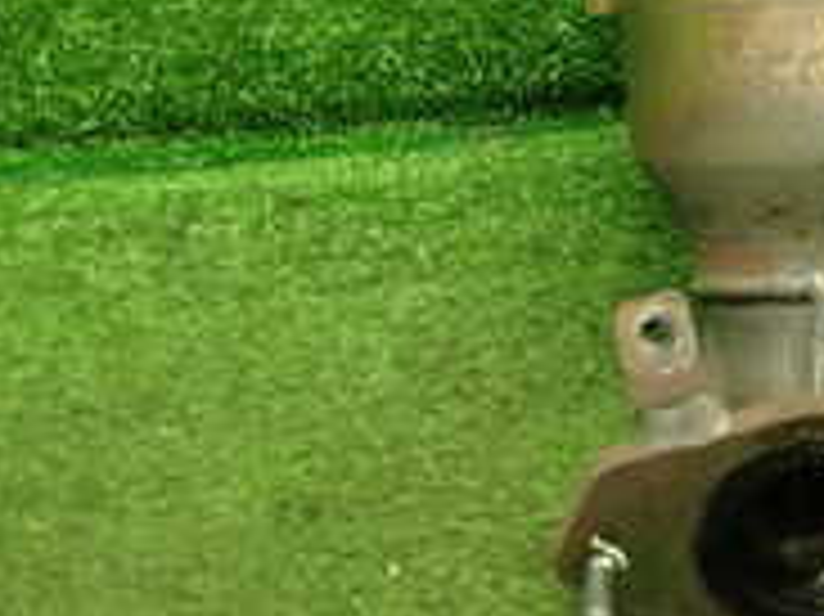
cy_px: -162
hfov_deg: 16.3
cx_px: 869
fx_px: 2807
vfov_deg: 12.2
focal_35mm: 118
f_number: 2.5
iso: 400
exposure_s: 1/40
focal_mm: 6.37
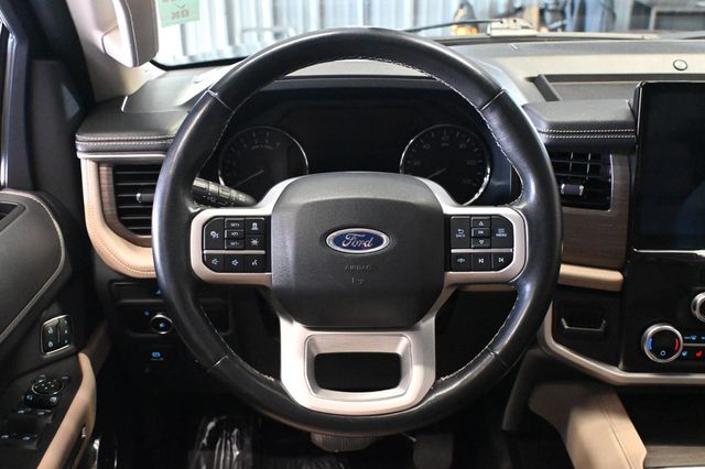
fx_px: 734
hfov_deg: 51.3
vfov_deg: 35.5
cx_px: 352
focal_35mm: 38
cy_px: 234
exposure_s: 1/60
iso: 9000
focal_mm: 25
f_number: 4.2
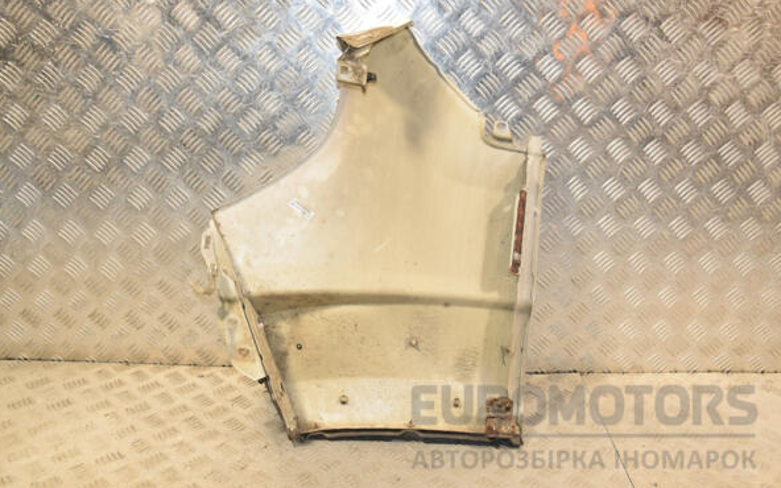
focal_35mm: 33
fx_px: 692
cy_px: 229
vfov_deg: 38.8
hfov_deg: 58.9
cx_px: 387
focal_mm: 21
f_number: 7.1
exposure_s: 1/200
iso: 800
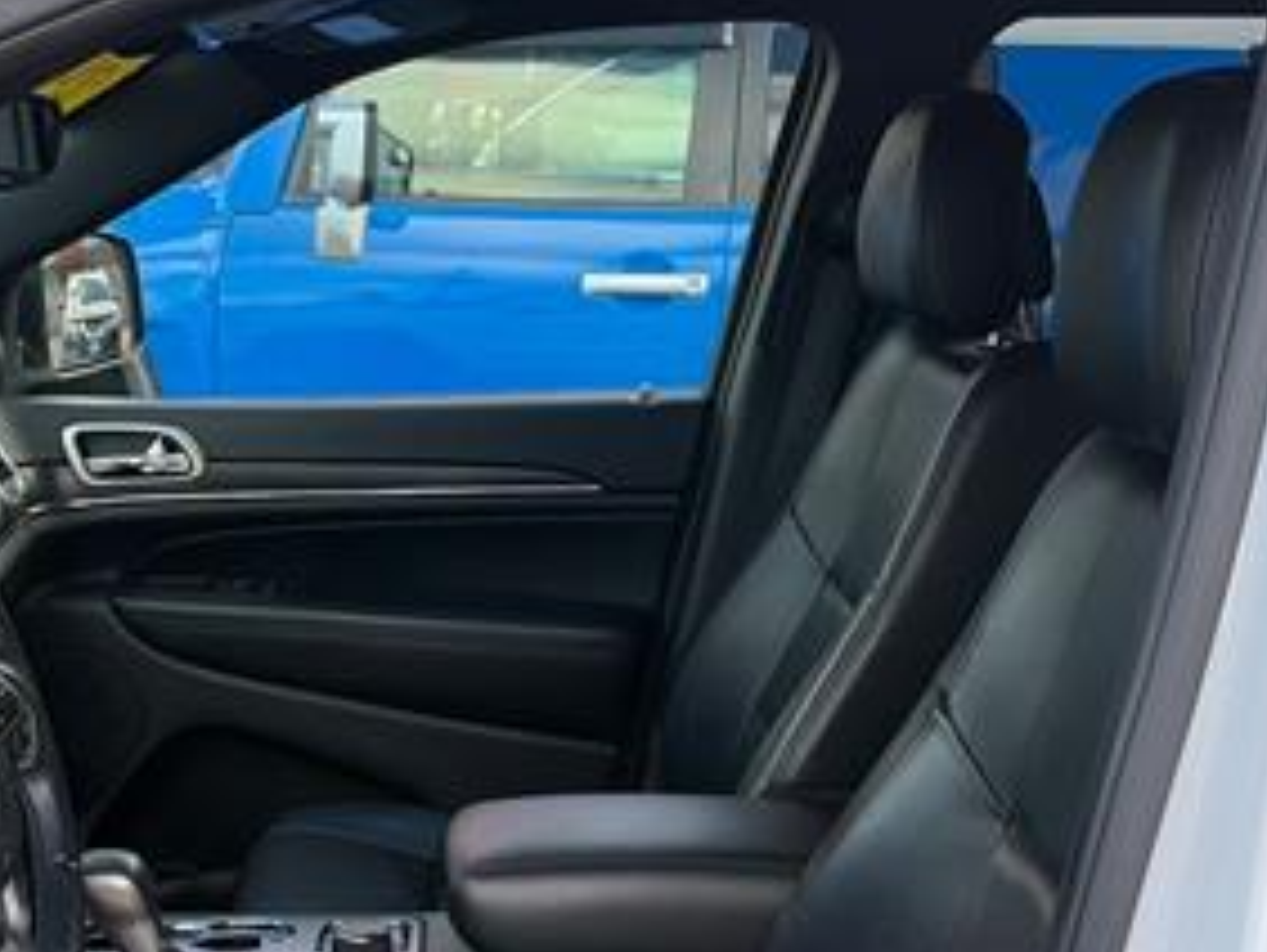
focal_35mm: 59
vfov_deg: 24.7
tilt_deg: -15.7
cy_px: 669
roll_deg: -2.6
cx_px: 306
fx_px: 2161
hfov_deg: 32.0
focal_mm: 5.96
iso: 64
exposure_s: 1/441
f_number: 1.6
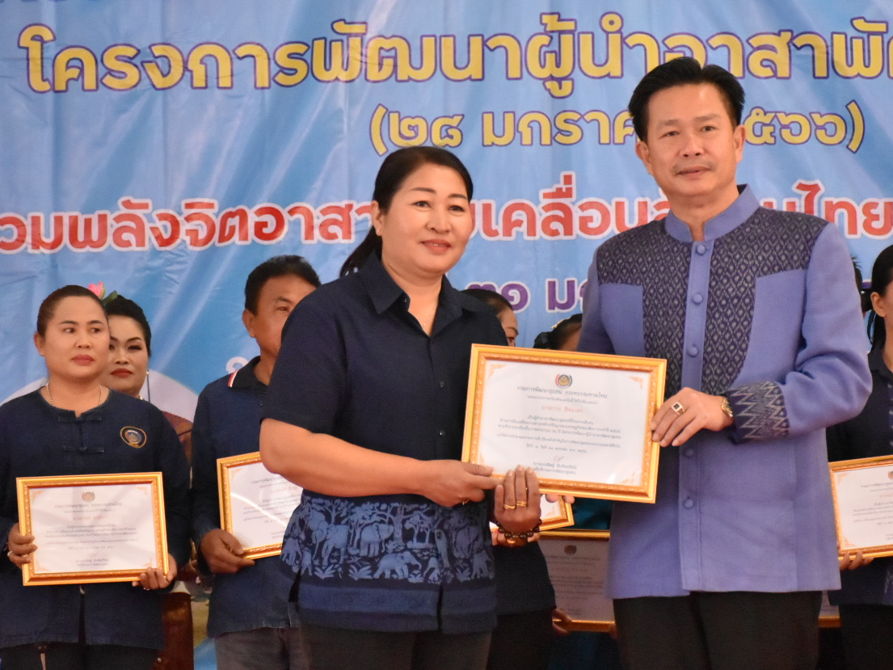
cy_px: 381
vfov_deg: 10.0
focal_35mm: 148
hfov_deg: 13.3
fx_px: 3818
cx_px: 481
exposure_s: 1/250
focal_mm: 70
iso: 4000
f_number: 5
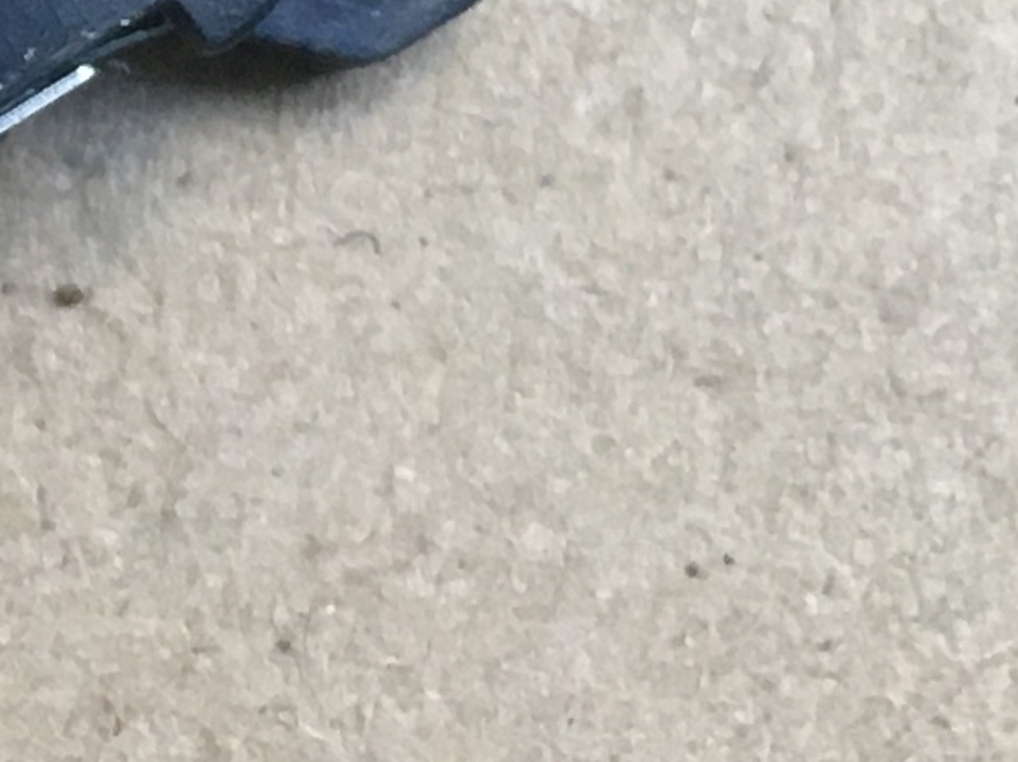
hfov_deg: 9.5
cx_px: -1402
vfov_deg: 8.0
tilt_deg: -86.9
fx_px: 5467
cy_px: 327
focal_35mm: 186
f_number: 2.2
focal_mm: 4.15
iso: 50
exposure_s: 1/33
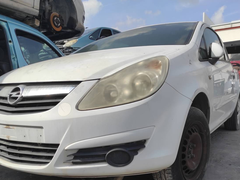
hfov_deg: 55.4
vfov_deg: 42.6
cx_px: 119
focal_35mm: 33
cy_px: 114
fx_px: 229
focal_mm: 5.43
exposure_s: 1/2903
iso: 100
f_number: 1.89
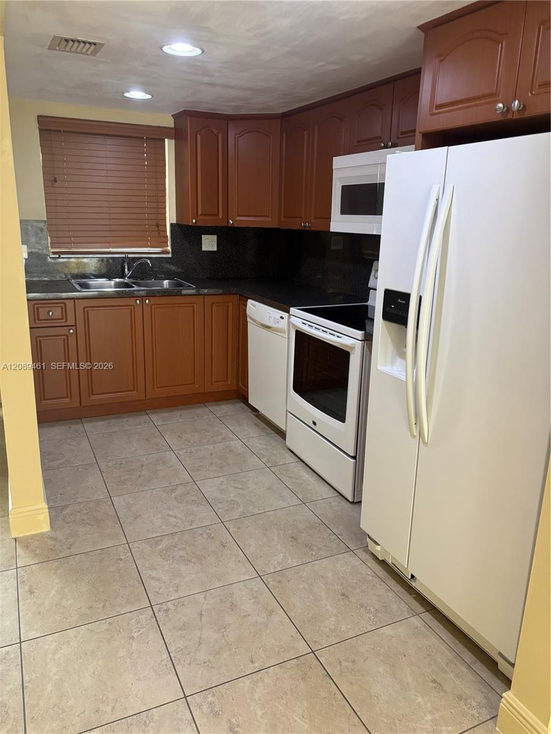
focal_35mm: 26
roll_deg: -2.4
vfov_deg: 67.3
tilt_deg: -16.9
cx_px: 276
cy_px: 367
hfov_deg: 53.1
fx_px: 552
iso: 160
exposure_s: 1/60
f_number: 1.6
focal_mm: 5.96
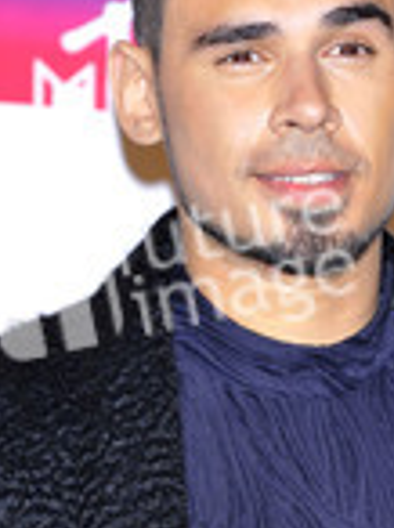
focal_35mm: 528
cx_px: 277
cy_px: 456
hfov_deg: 2.8
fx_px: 8036
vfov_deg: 3.8
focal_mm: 200
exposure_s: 1/250
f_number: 7.1
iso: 800
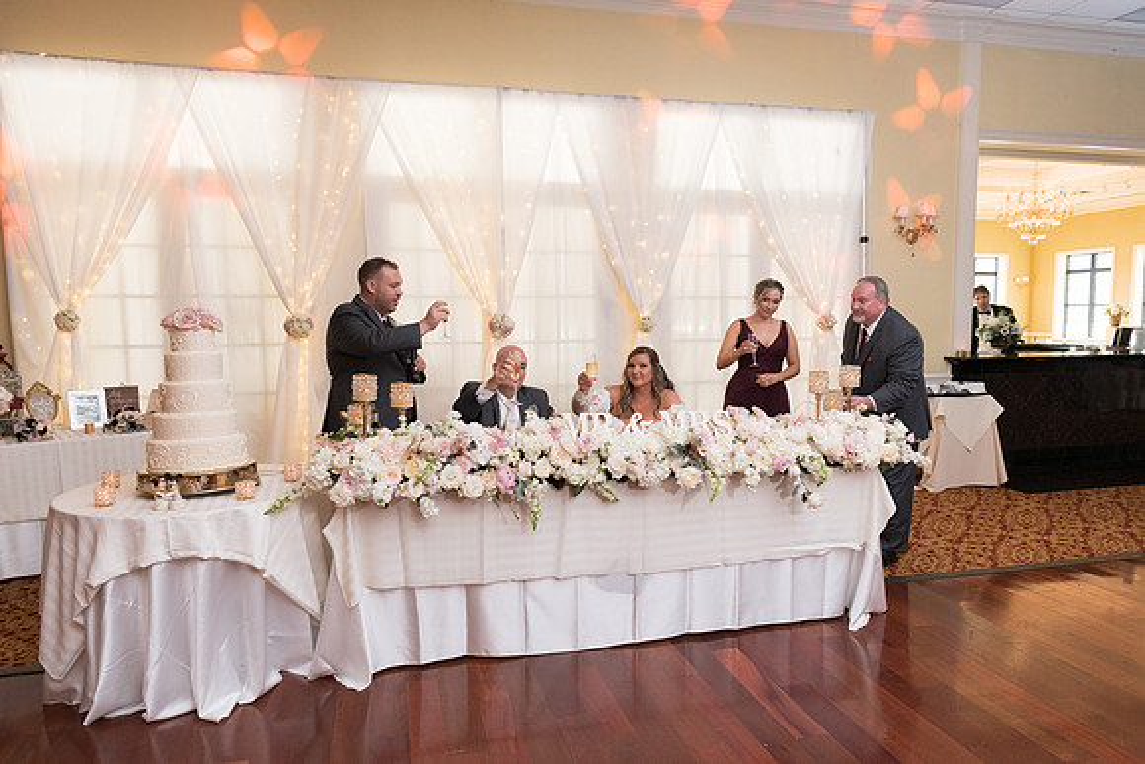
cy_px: 382
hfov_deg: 73.7
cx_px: 572
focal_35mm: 24
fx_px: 763
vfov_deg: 53.2
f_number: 5
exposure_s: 1/125
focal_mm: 24
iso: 1600
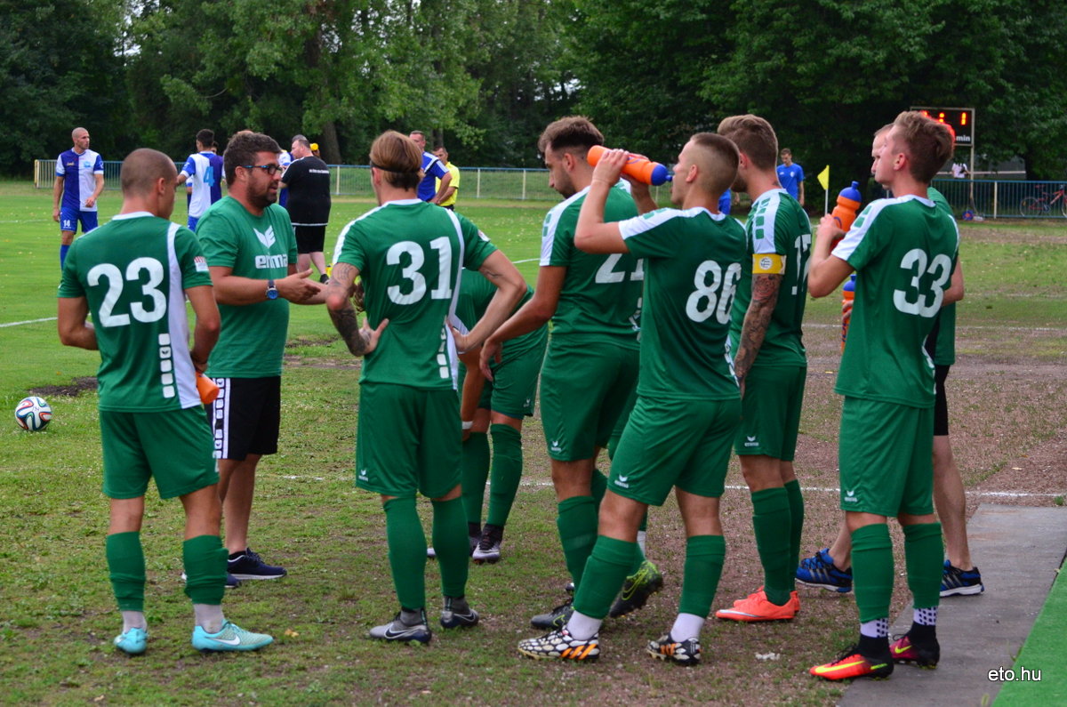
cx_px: 534
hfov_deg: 19.5
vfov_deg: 13.0
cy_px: 354
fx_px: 3106
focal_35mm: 105
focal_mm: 70
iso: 1600
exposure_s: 1/320
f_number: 5
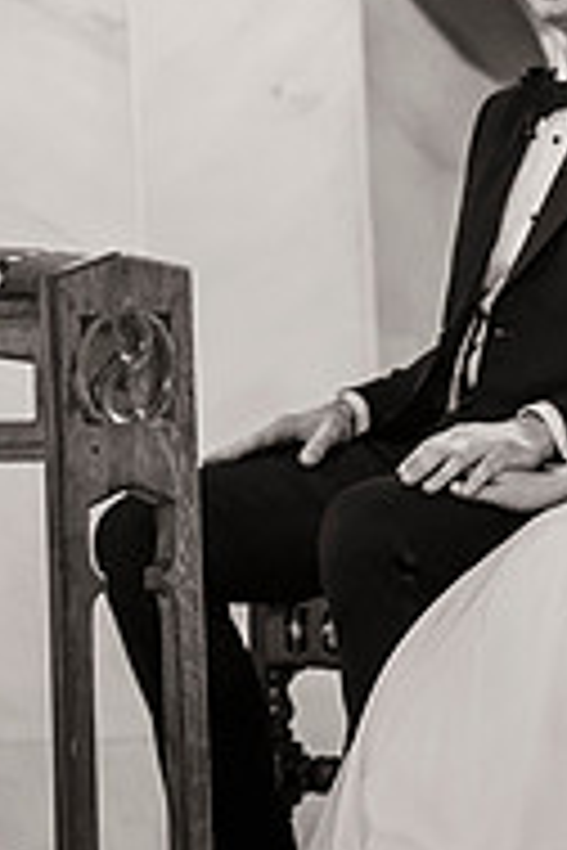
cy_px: 9
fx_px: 10134
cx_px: 583
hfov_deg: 3.2
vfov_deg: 4.8
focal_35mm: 429
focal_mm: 180
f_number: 2.8
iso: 1600
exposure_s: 1/125
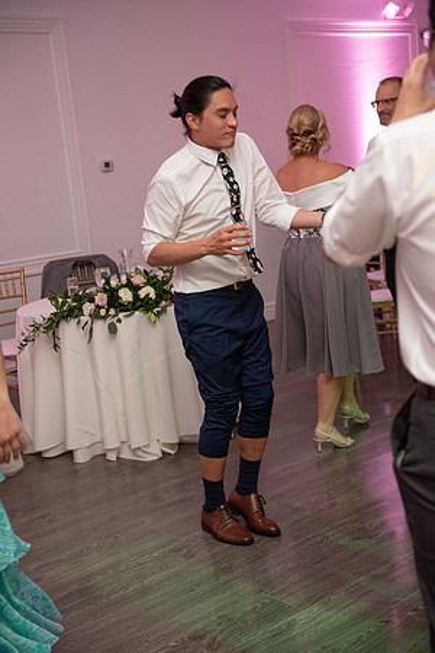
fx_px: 942
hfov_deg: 26.0
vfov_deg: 38.2
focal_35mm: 52
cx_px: 218
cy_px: 326
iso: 2500
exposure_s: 1/160
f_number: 3.2
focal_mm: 52
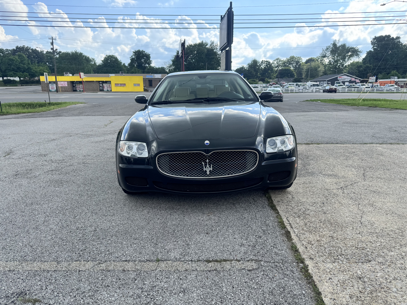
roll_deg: +0.9
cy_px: 152
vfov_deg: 56.8
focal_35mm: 24
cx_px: 204
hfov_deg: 71.6
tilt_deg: -12.8
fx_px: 282
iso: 80
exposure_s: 1/1131
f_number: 1.78
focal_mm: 6.76
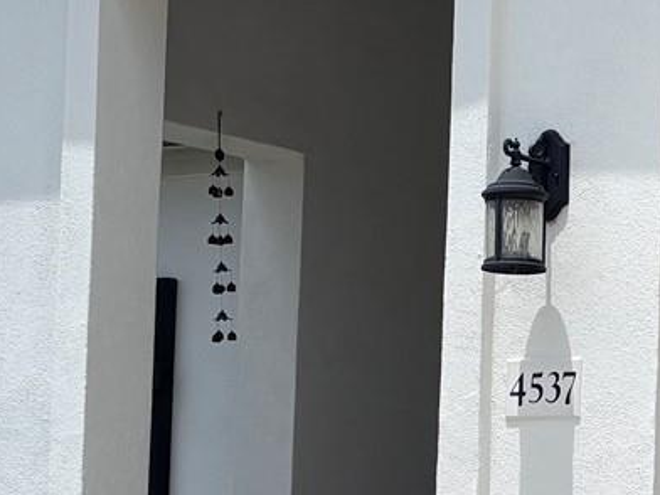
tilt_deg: +3.1
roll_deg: -2.6
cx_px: 559
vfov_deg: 10.9
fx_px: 2593
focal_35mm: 136
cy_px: 416
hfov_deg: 14.4
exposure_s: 1/6711
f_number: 1.6
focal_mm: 5.96
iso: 50
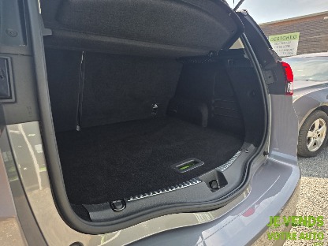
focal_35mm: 23
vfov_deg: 58.9
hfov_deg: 73.9
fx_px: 218
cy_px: 123
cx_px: 164
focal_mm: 6.25
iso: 32
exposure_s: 1/359
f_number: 1.7
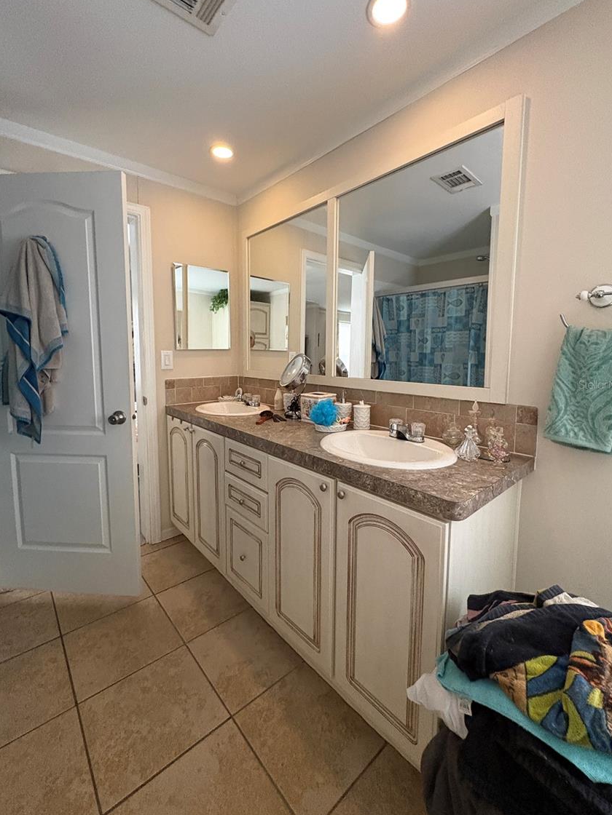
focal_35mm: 15
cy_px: 384
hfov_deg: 81.7
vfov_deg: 98.1
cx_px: 302
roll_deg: -0.5
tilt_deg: -5.3
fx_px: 354
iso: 800
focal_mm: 2.22
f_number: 2.2
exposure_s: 1/60
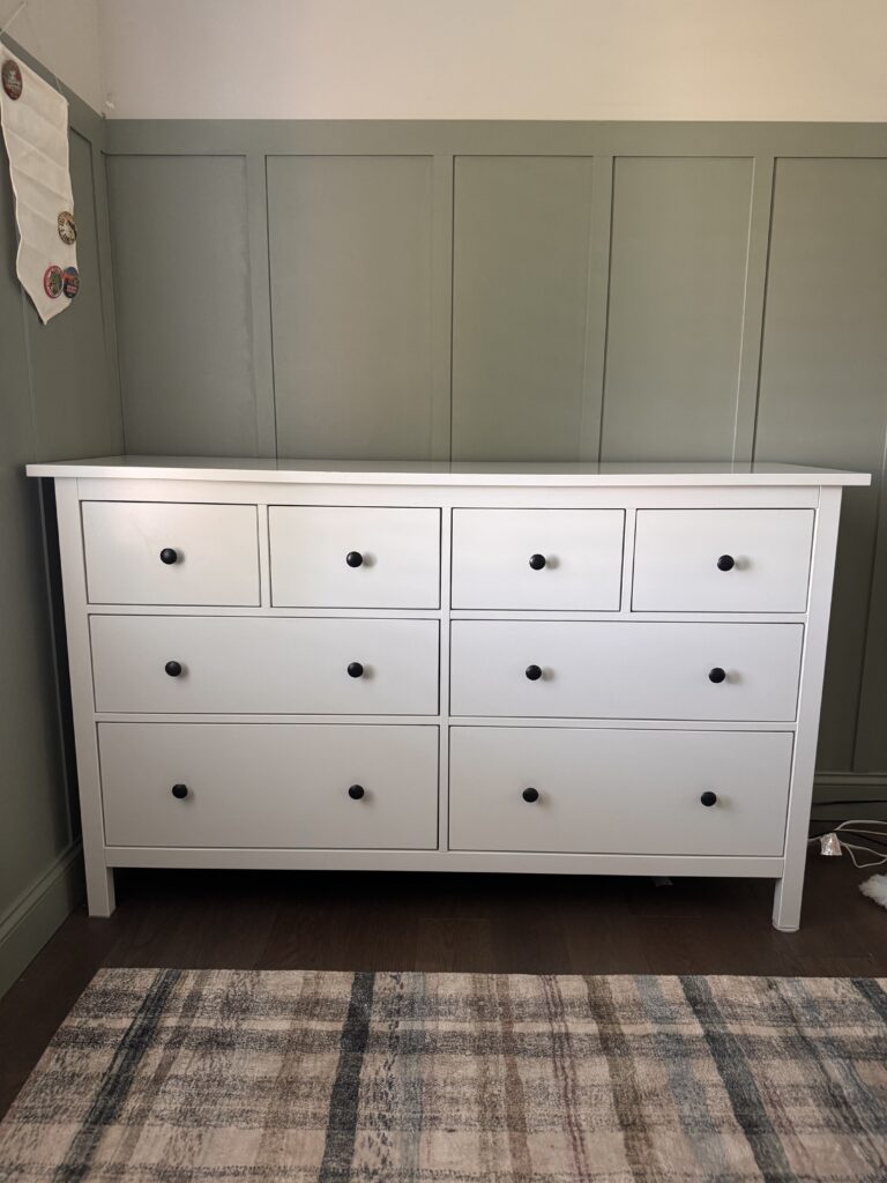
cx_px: 444
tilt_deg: -11.3
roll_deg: +0.0
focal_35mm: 24
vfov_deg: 71.6
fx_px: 820
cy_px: 592
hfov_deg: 56.8
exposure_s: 1/60
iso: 250
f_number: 1.78
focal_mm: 6.76
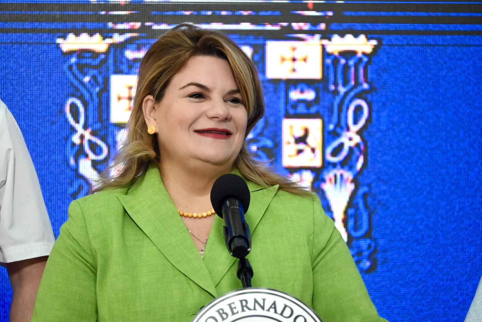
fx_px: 4016
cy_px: 161
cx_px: 241
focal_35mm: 300
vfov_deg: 4.6
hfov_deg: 6.9
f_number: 6
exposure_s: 1/250
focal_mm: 200
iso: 10000
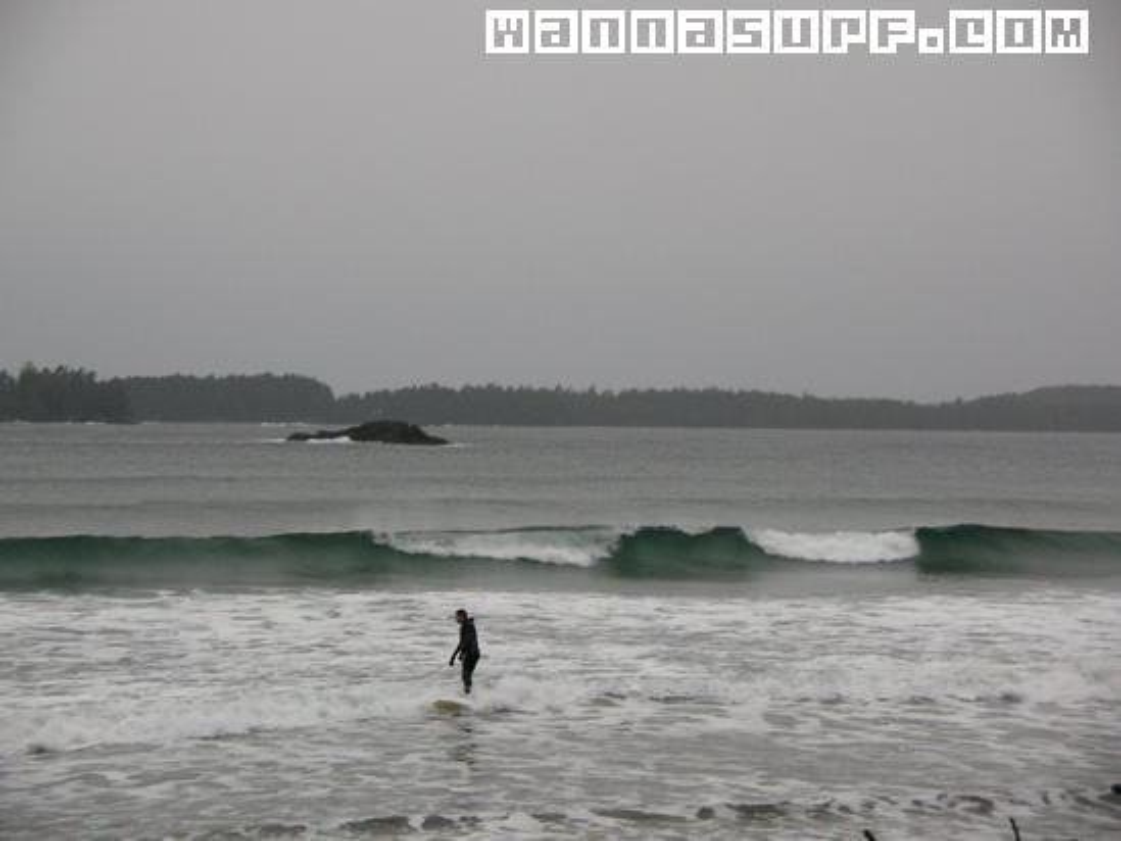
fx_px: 3531
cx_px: 560
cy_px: 420
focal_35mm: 109
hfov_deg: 18.0
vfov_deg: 13.6
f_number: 3.5
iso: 60
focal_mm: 17.9
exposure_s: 1/134
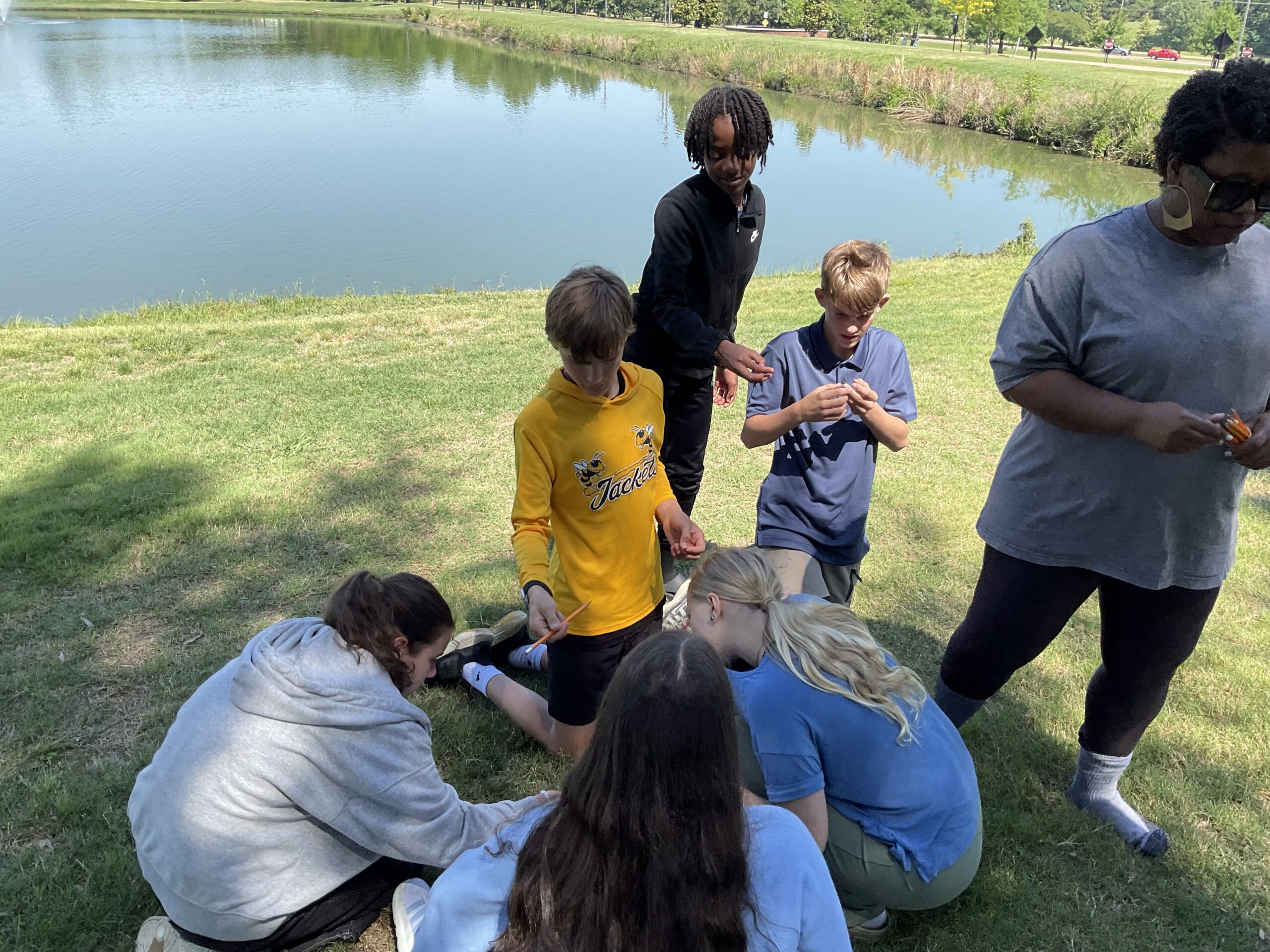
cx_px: 635
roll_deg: -1.8
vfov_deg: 48.2
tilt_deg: -22.7
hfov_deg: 61.7
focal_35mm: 29
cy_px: 476
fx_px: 1064
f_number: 1.8
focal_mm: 3
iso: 16
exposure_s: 1/574
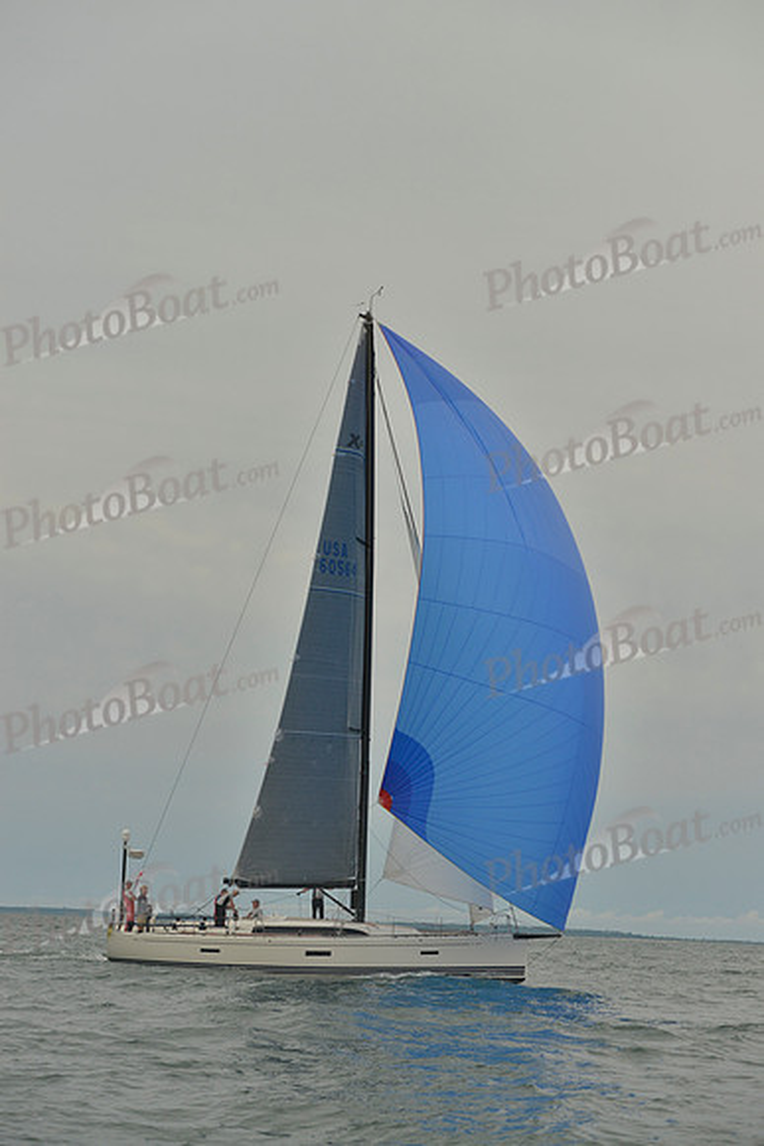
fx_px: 2227
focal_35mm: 70
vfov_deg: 28.8
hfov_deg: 19.5
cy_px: 573
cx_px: 382
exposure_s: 1/1250
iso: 400
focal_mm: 70
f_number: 6.3
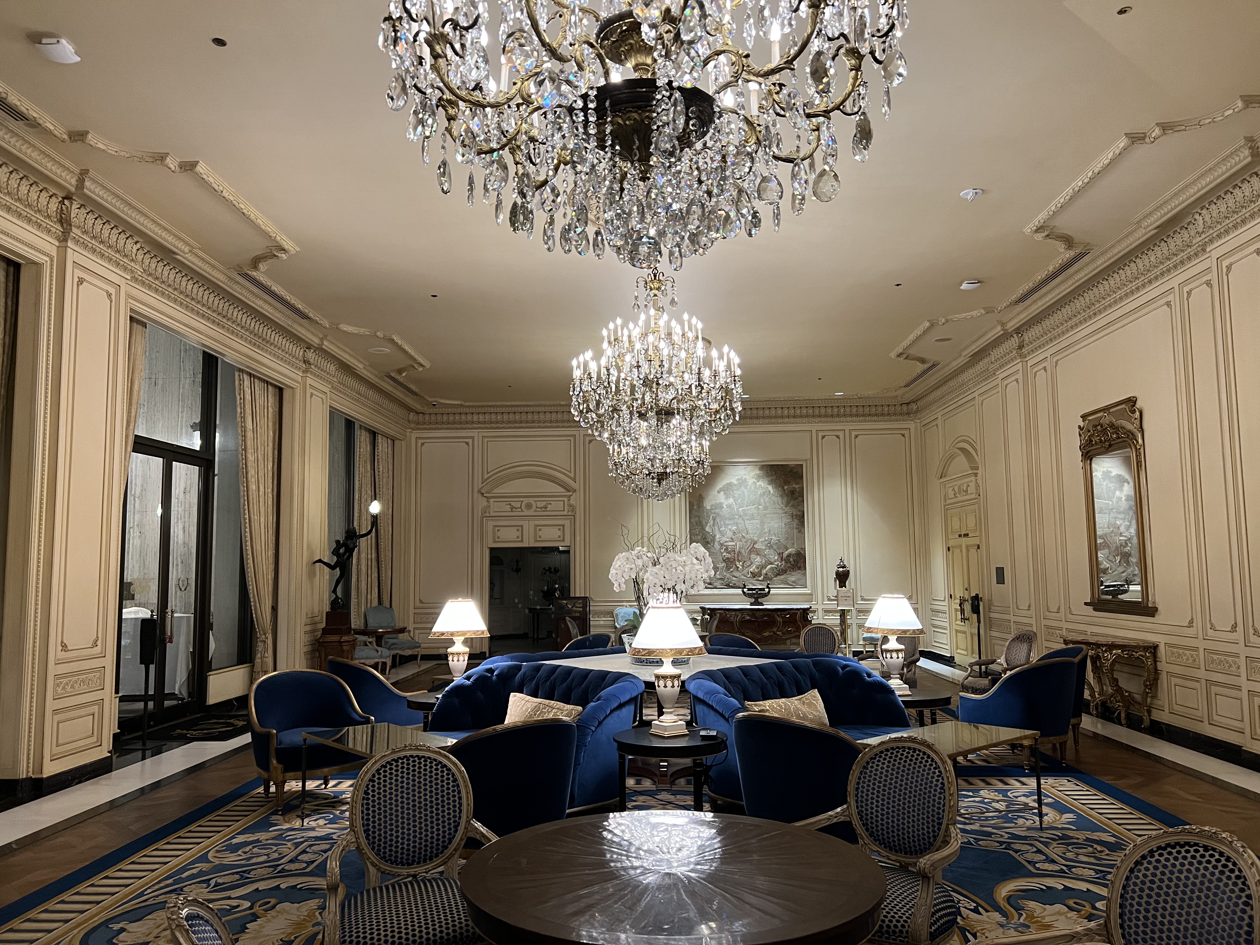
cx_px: 630
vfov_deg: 53.1
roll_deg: +0.6
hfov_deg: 67.3
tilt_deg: +4.9
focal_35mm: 26
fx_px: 946
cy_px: 472
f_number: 1.5
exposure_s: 1/60
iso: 400
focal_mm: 5.7
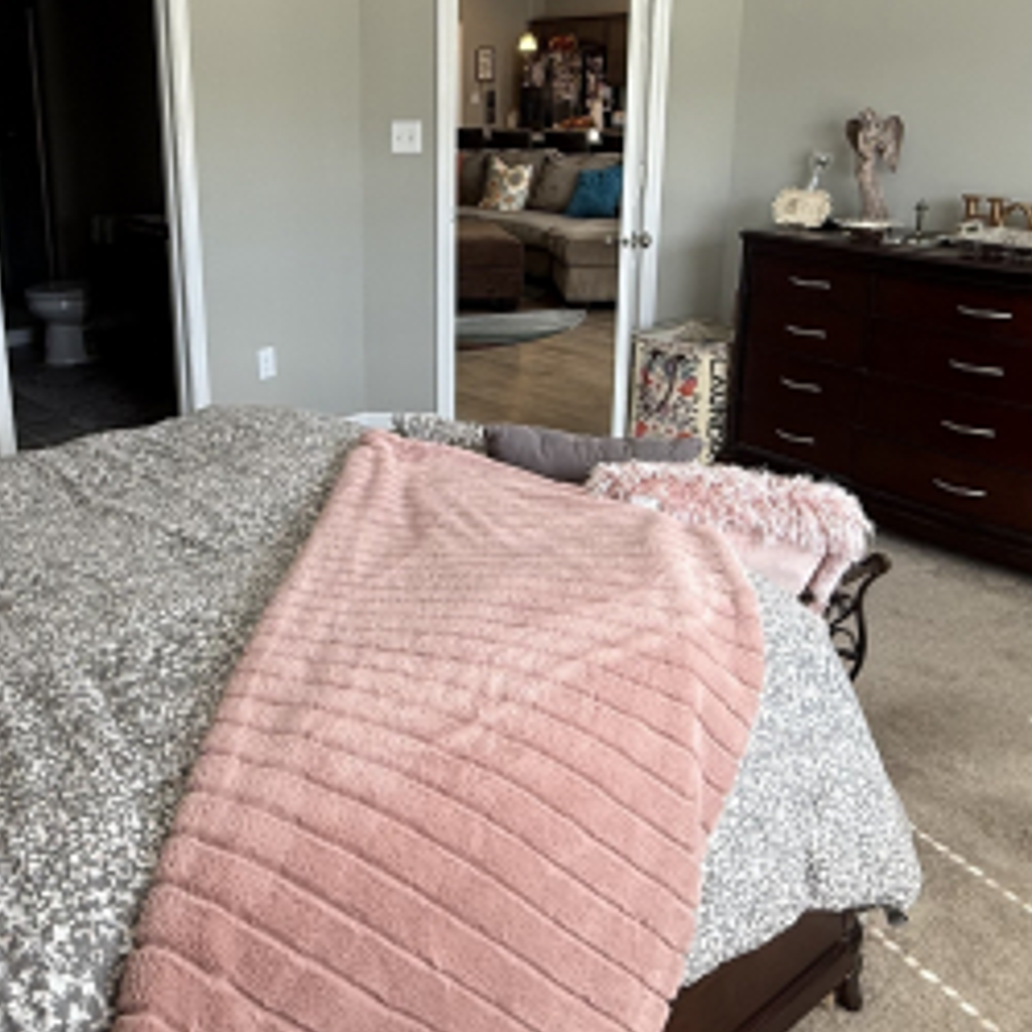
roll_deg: +0.6
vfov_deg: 49.1
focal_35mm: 33
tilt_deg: -13.8
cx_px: 341
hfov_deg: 48.9
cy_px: 363
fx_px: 1113
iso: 64
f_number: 2.2
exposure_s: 1/99
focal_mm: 2.22
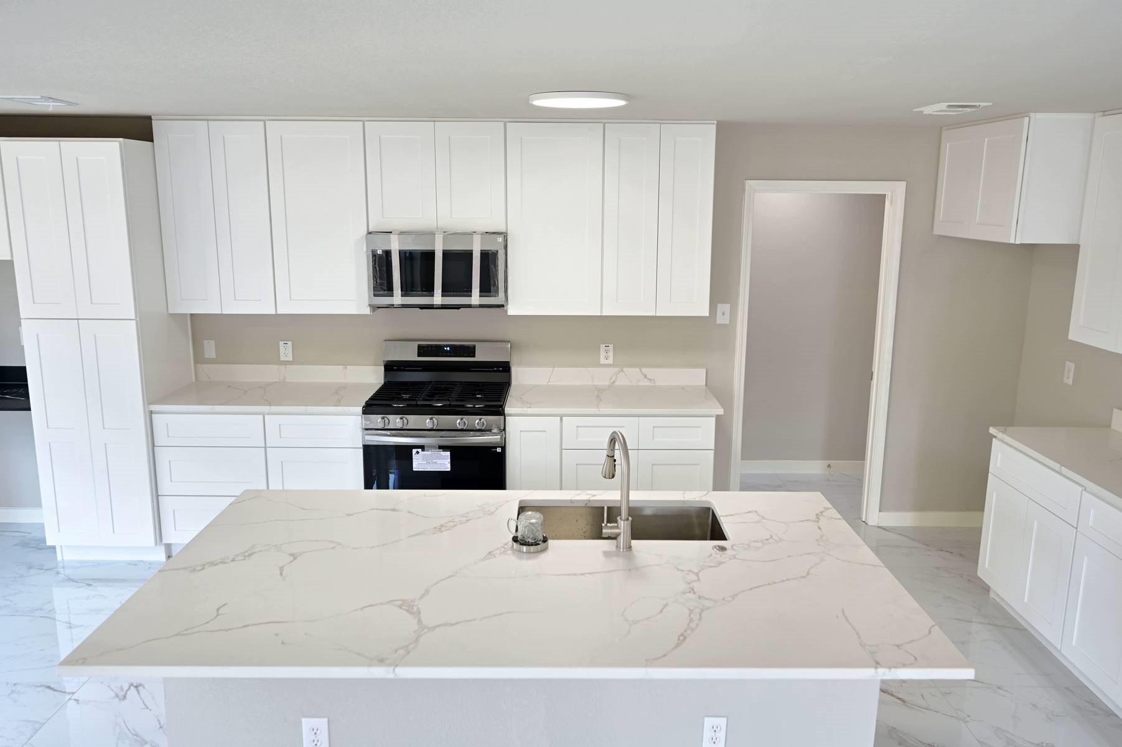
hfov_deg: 70.5
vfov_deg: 50.4
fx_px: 794
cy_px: 374
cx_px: 561
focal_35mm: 26
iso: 400
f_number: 4
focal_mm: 25.5
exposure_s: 1/60
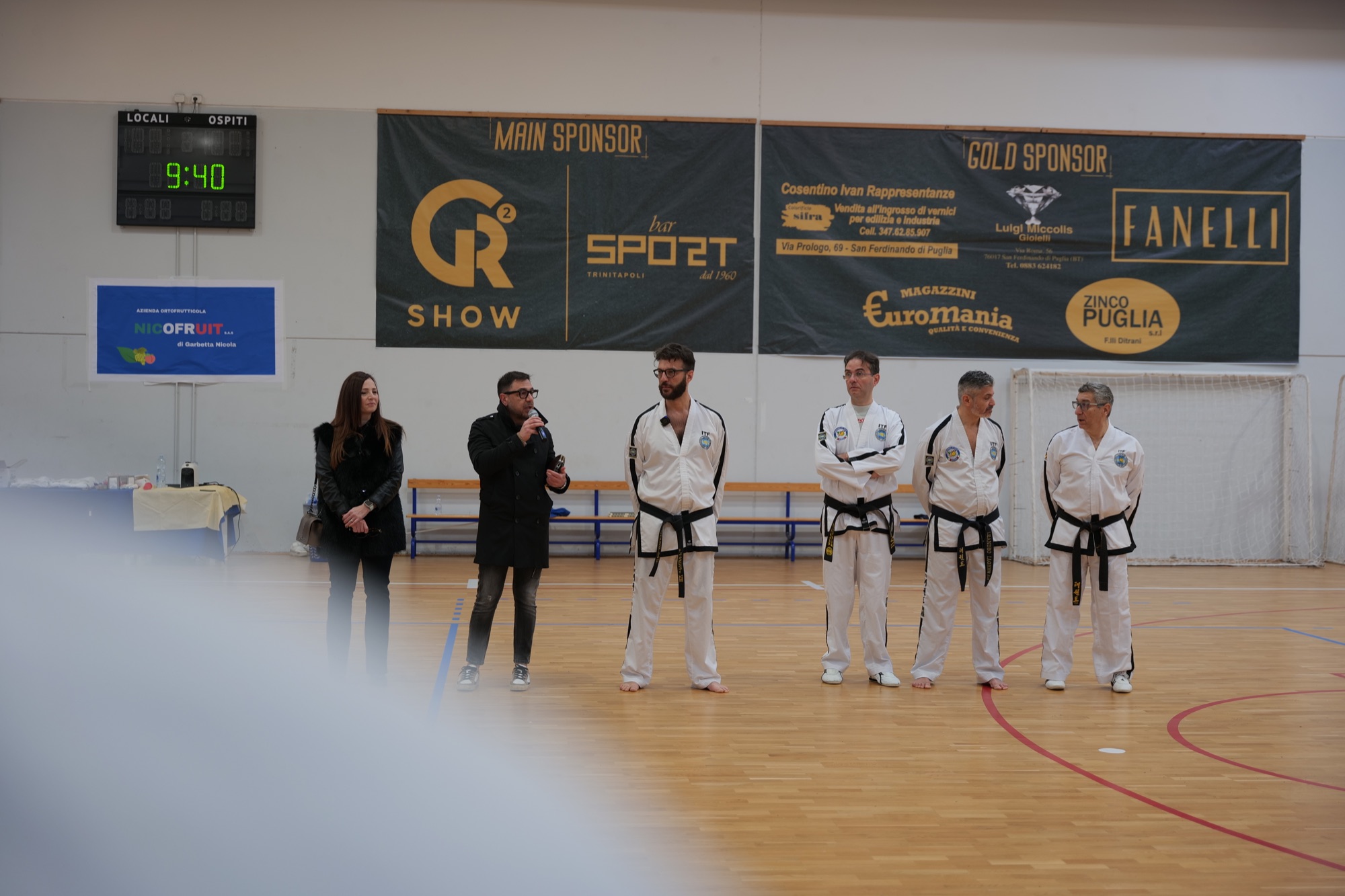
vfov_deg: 28.6
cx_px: 672
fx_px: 1756
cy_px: 448
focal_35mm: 47
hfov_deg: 41.9
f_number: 2.8
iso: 100
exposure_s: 1/60
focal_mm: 47
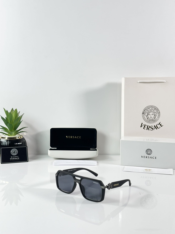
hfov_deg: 30.3
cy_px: 117
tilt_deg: -6.7
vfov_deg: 39.7
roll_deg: -1.1
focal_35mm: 48
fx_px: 324
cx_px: 88
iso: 80
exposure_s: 1/100
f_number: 1.78
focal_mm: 6.86
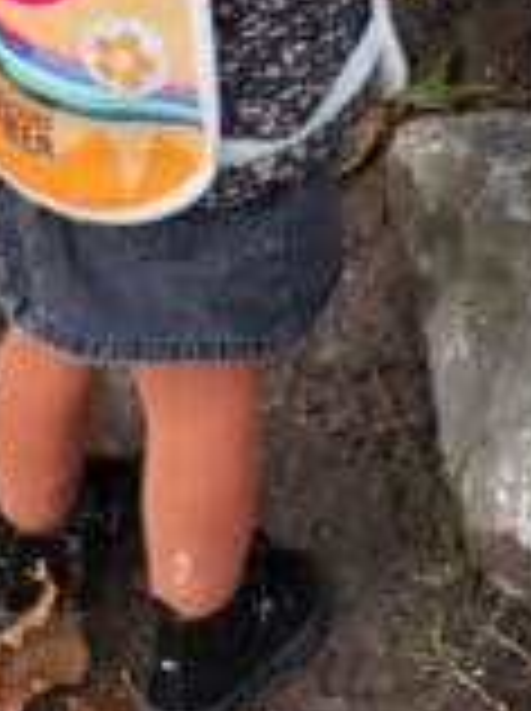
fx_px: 1620
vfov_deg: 21.0
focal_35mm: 79
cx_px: 612
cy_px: -351
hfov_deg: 17.8
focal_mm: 5.4
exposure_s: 1/277
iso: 40
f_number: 1.8
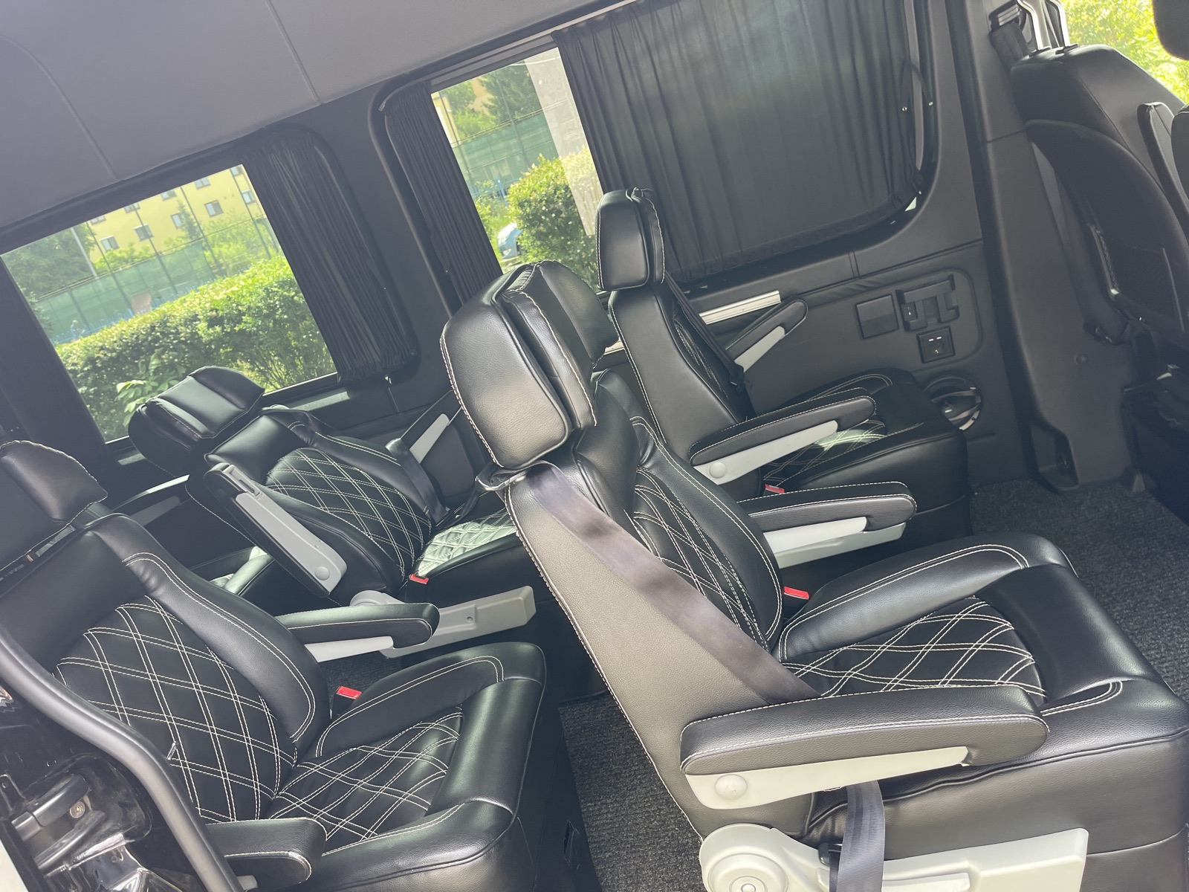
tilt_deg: -18.0
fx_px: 859
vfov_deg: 54.9
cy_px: 446
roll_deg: +19.6
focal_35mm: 25
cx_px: 594
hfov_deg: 69.4
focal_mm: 5.1
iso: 100
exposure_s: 1/121
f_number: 1.6
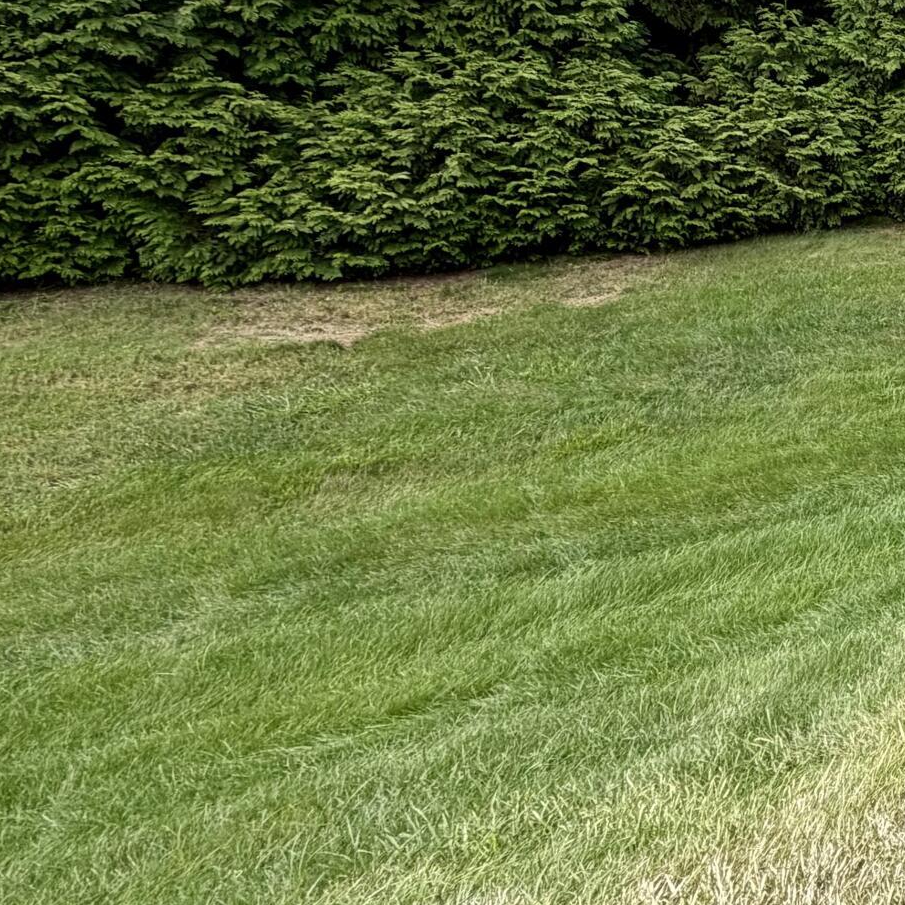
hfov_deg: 25.0
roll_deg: +2.6
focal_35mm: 41
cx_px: 1496
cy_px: 224
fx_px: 1213
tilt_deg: -1.7
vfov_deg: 39.8
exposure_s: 1/770
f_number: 2.2
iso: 40
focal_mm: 2.22
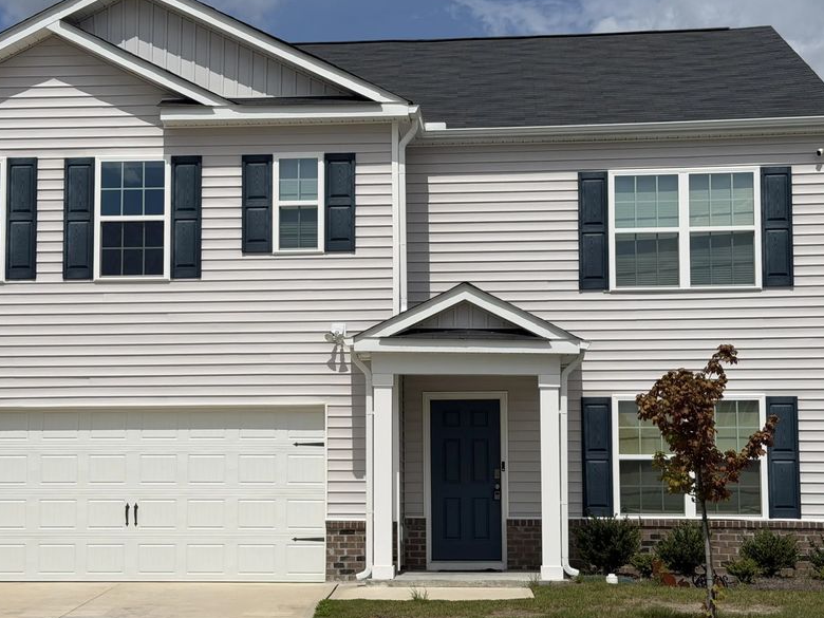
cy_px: 345
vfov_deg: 23.3
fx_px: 1500
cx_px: 364
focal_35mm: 63
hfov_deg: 30.7
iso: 80
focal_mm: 6.76
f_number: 1.78
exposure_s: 1/20408
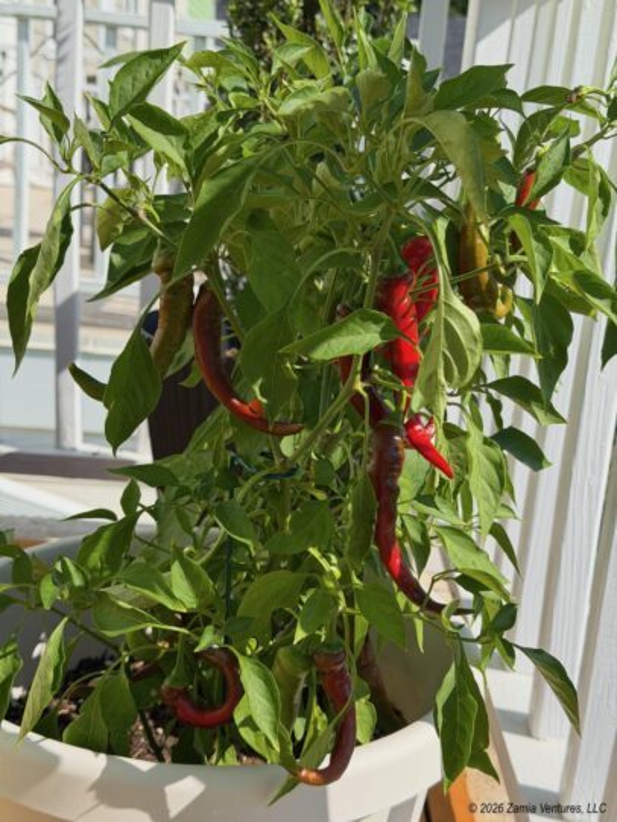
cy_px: 411
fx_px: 1140
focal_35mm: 48
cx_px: 308
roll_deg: -2.9
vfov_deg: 39.6
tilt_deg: -16.0
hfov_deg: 30.3
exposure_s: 1/2976
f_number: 1.78
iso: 64
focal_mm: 6.76
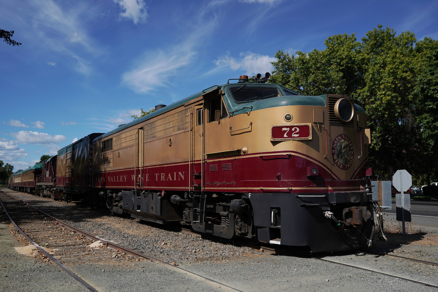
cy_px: 146
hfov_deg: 63.7
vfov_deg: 45.0
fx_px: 353
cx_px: 219
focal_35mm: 29
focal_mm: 29
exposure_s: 1/1600
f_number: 5.6
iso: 100
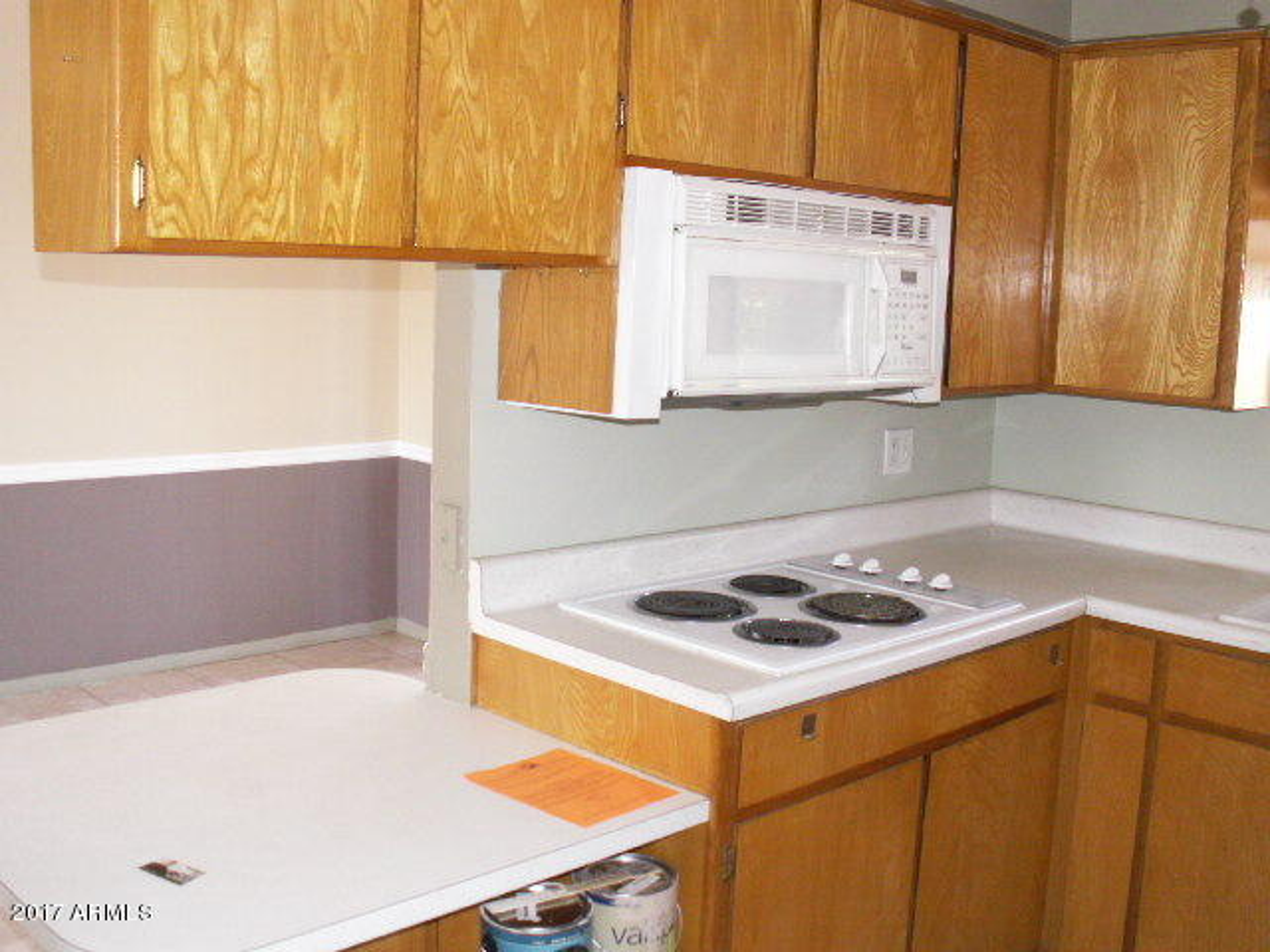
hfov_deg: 52.6
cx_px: 635
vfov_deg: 40.7
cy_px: 476
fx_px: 1284
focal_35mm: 35
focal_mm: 5.86
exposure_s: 1/40
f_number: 2.8
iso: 160
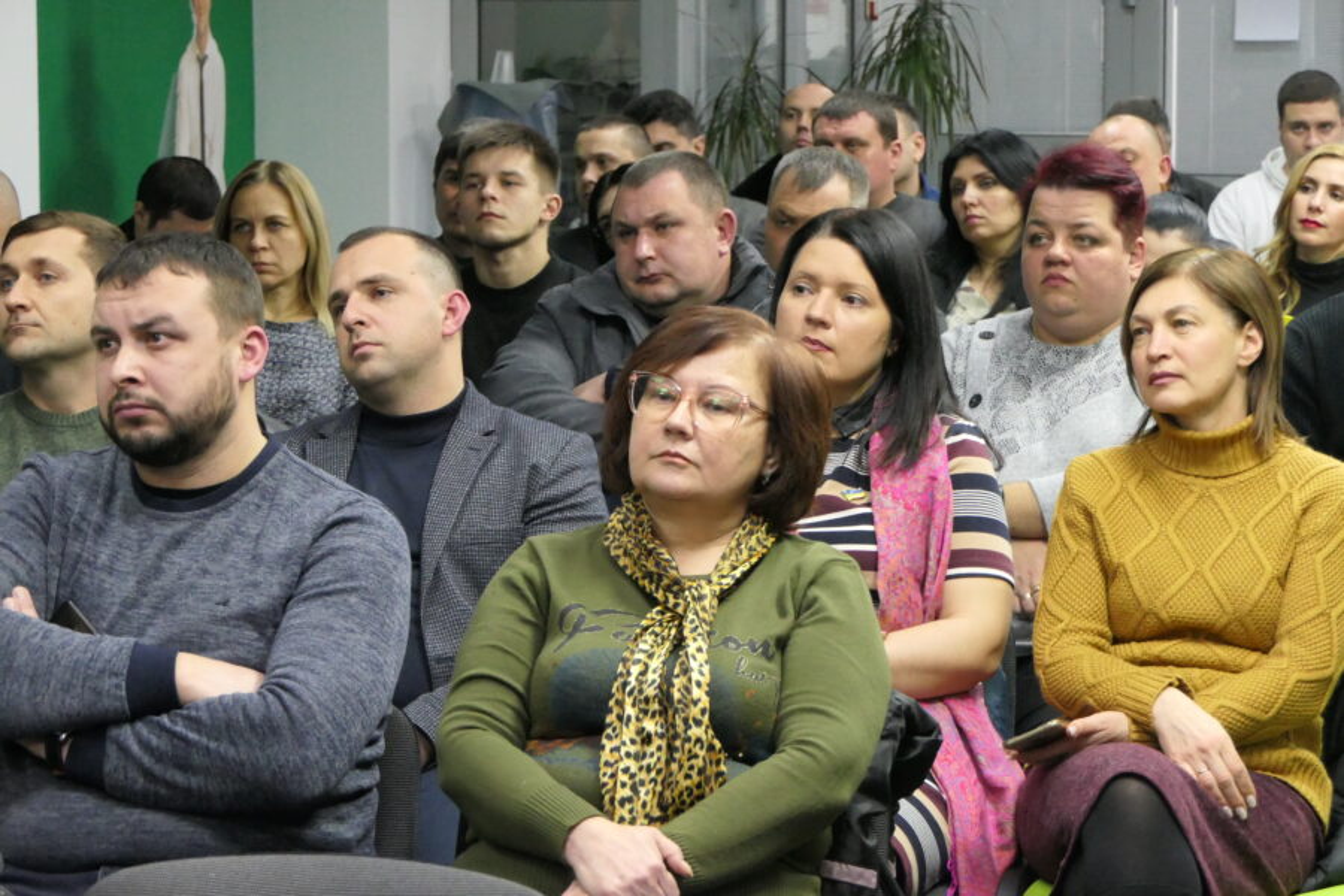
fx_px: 4741
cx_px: 672
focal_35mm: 127
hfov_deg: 16.1
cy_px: 448
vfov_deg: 10.8
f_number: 5.6
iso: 3200
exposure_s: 1/50
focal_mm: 46.5
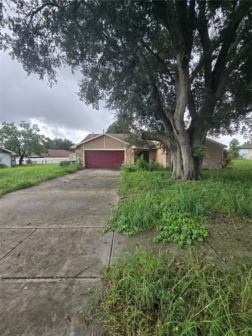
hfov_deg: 89.9
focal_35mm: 13
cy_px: 168
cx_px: 126
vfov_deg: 106.2
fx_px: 126
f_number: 2.2
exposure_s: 1/261
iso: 50
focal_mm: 2.2
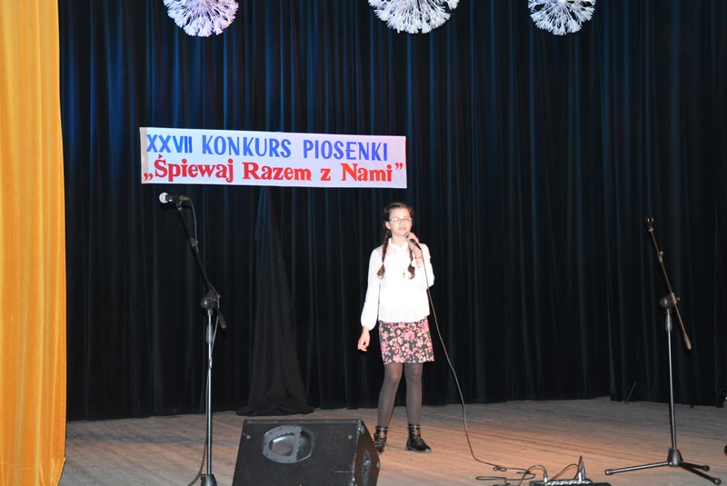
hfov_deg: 33.4
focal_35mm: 60
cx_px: 364
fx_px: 1213
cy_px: 243
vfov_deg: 22.7
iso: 3200
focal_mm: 40
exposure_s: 1/60
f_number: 4.5
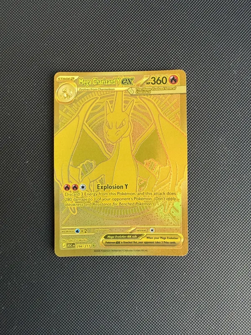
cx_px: 126
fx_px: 232
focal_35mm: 24
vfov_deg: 71.6
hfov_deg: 56.8
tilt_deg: -87.4
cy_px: 168
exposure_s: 1/113
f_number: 2.2
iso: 320
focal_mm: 2.22
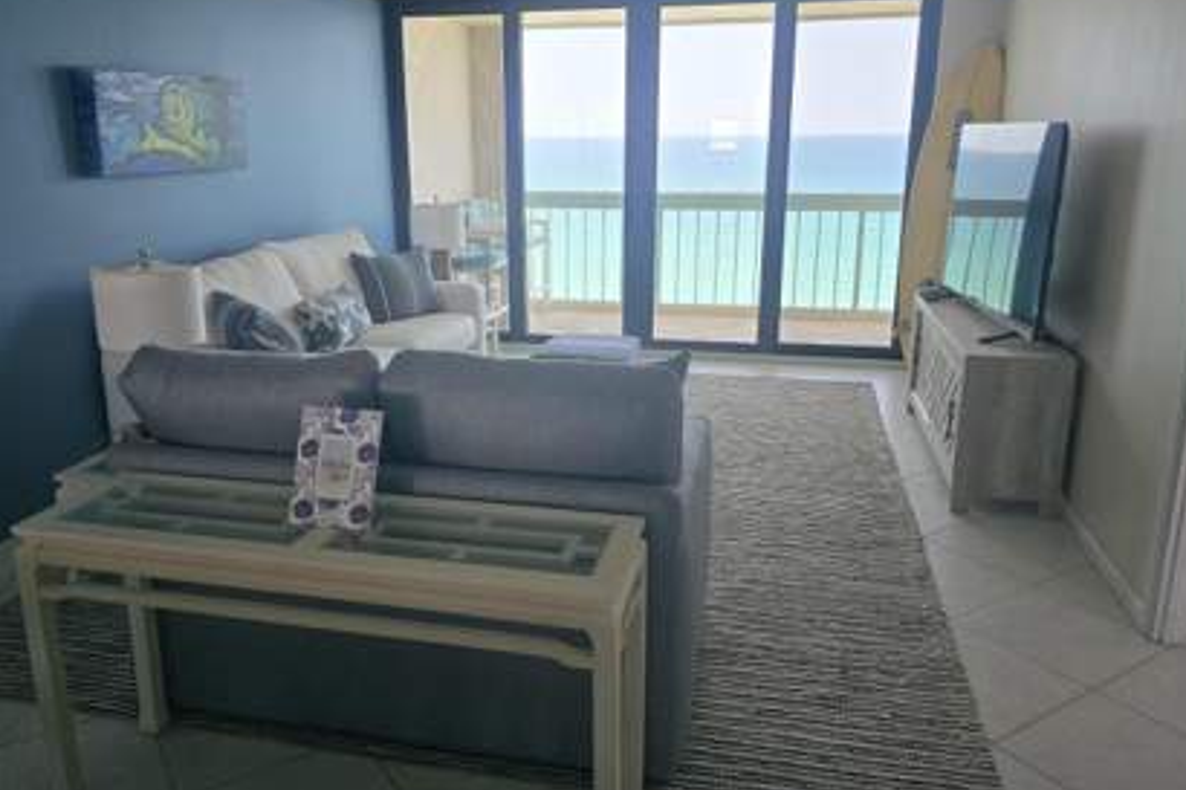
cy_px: 383
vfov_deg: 46.4
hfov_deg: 65.5
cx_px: 576
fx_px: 922
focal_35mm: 28
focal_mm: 6.3
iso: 125
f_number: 1.7
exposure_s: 1/180
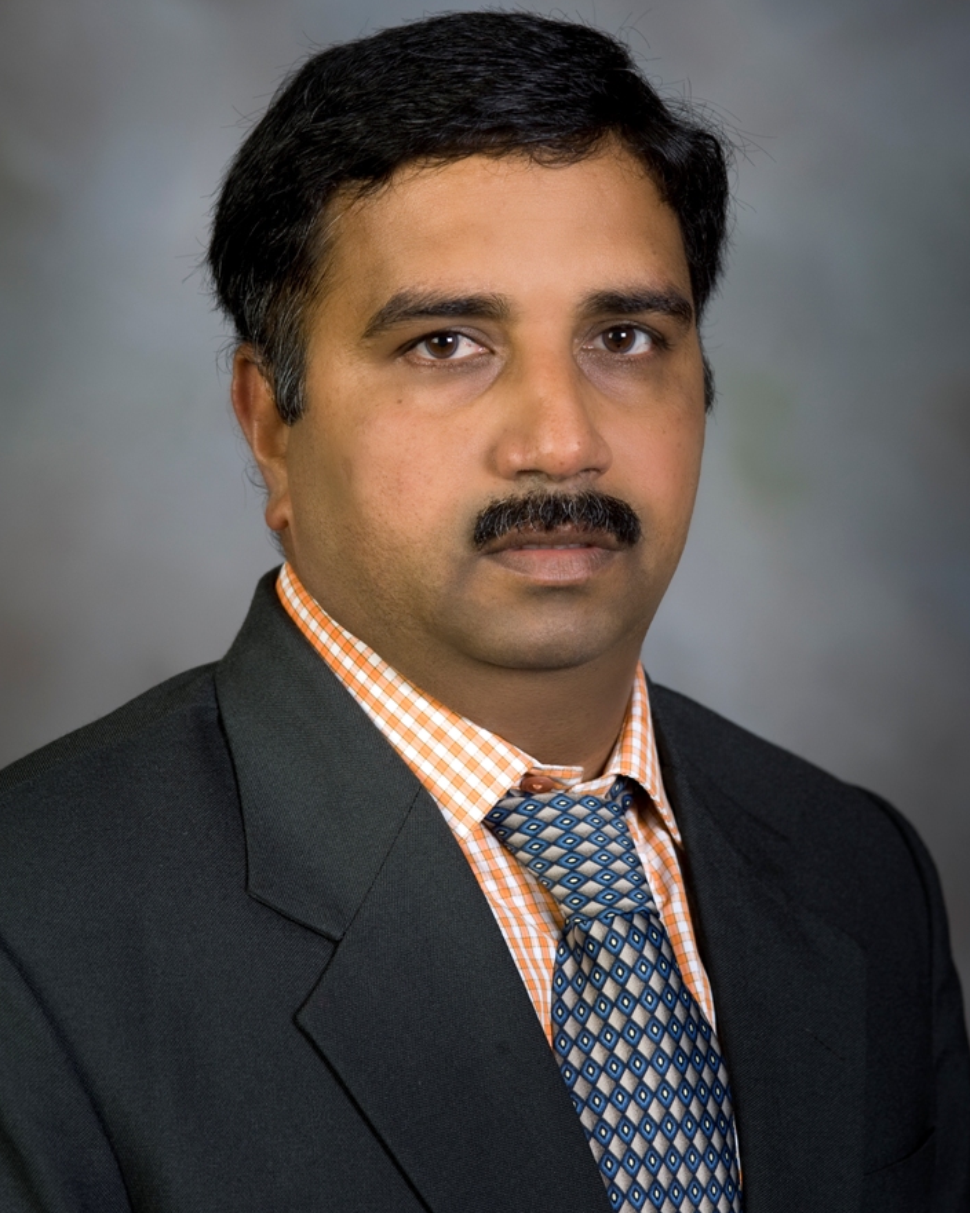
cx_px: 486
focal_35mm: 119
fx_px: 4273
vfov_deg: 16.2
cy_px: 577
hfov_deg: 13.0
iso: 200
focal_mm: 105
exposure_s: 1/160
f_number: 7.1
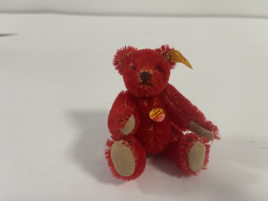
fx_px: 194
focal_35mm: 25
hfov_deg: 69.4
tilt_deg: -26.1
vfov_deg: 54.9
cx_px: 134
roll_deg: -2.2
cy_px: 100
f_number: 1.6
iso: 100
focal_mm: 5.1
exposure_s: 1/50
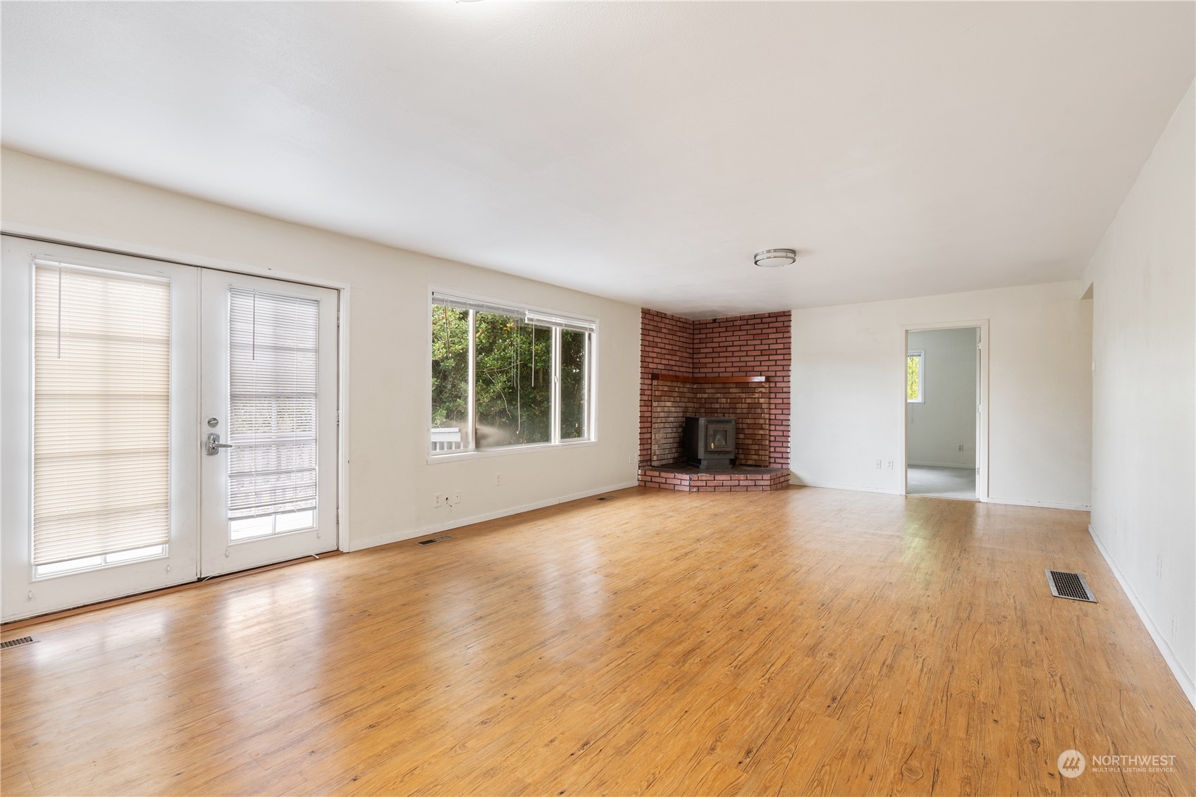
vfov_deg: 73.7
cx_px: 598
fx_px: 531
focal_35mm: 16
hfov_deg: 96.7
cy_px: 398
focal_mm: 16
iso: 100
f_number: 11
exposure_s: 2
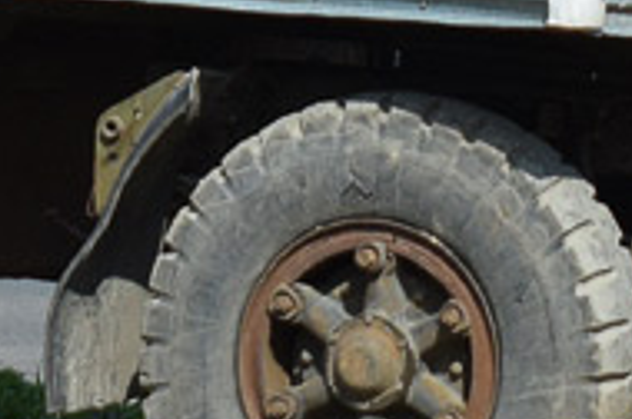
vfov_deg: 3.2
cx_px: 173
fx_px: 7486
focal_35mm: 427
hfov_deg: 4.8
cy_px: -492
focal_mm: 45
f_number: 6.3
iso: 200
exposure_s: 1/1000
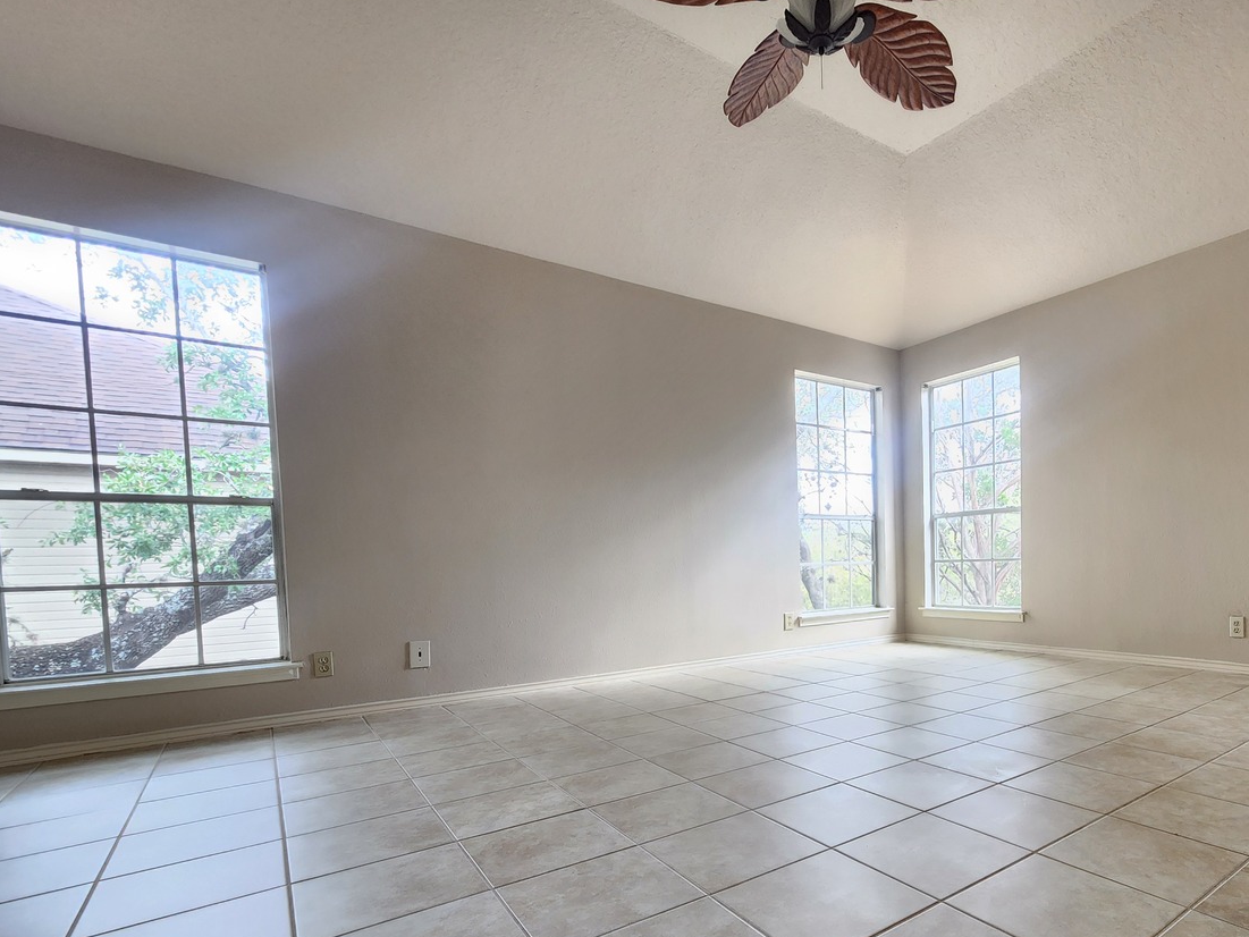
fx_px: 613
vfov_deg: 73.5
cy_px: 586
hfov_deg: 88.3
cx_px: 815
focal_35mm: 17
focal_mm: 2.2
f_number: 2.2
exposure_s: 1/60
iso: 250
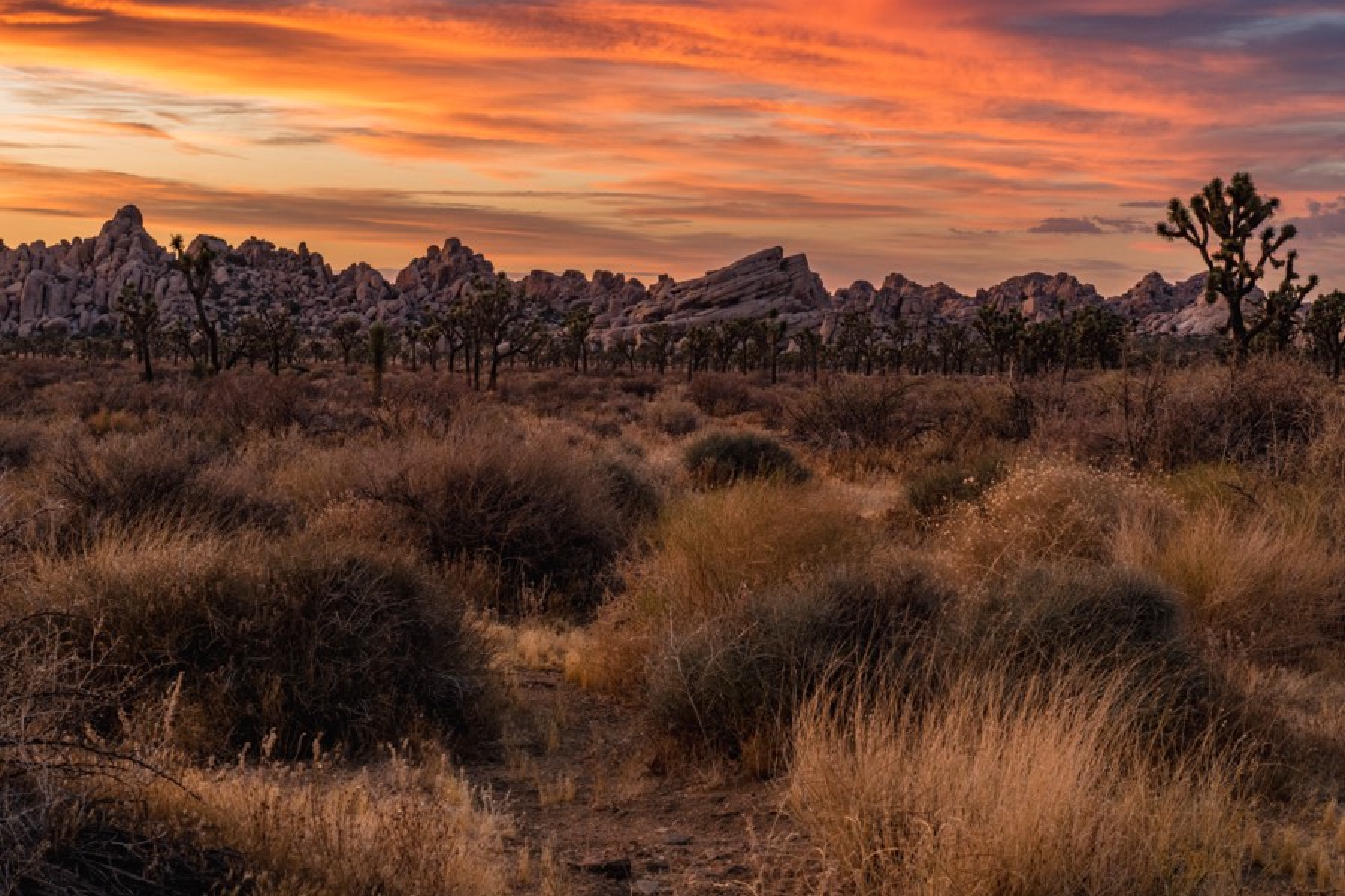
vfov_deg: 19.5
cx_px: 672
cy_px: 448
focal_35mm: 70
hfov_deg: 28.8
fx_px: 2615
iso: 800
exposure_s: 1/4
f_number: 20
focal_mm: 70
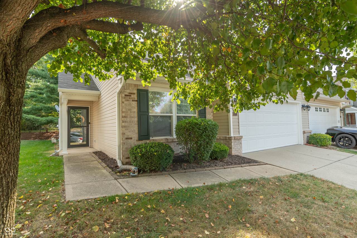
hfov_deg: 90.0
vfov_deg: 67.5
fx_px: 179
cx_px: 178
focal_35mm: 18
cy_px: 119
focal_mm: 18
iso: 80
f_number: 8
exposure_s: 1/50
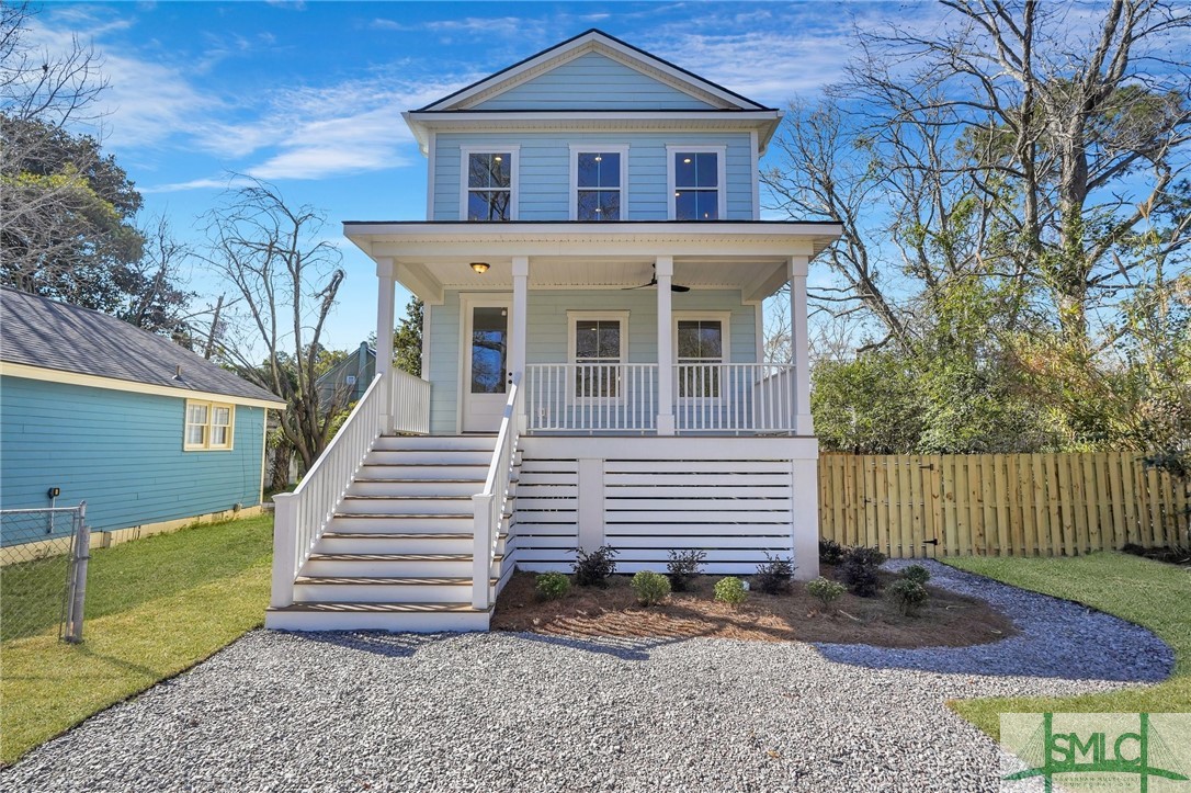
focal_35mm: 18
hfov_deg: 91.6
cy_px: 396
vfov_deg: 68.8
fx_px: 579
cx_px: 596
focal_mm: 17.5
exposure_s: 1/2500
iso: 320
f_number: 4
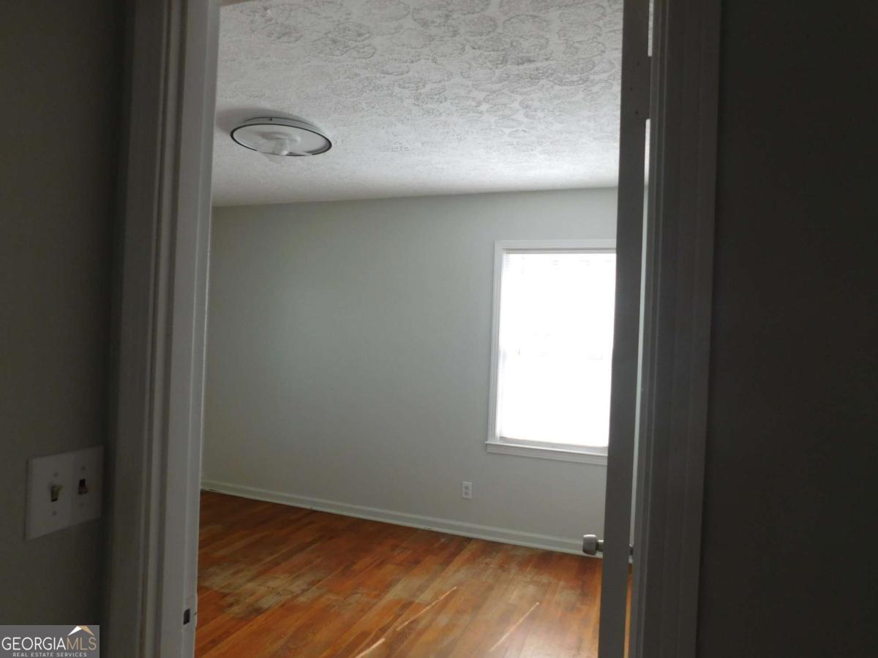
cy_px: 329
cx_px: 439
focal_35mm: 23
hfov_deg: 73.9
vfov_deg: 58.9
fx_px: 583
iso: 125
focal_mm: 4
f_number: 3
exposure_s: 1/80
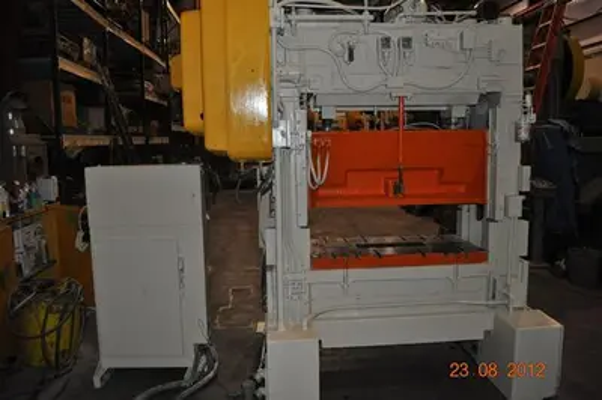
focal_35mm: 27
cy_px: 200
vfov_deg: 47.9
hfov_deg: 67.4
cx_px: 301
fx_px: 451
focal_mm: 18
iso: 800
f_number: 3.5
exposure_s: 1/60
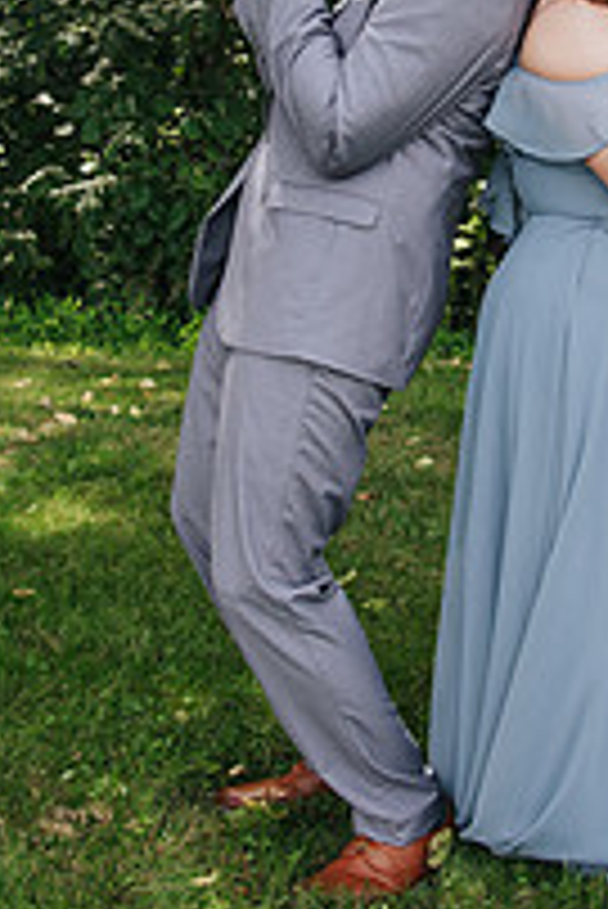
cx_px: 344
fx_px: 2200
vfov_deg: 22.7
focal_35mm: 87
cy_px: 76
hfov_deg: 15.7
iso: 125
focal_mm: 24
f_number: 4
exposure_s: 1/200
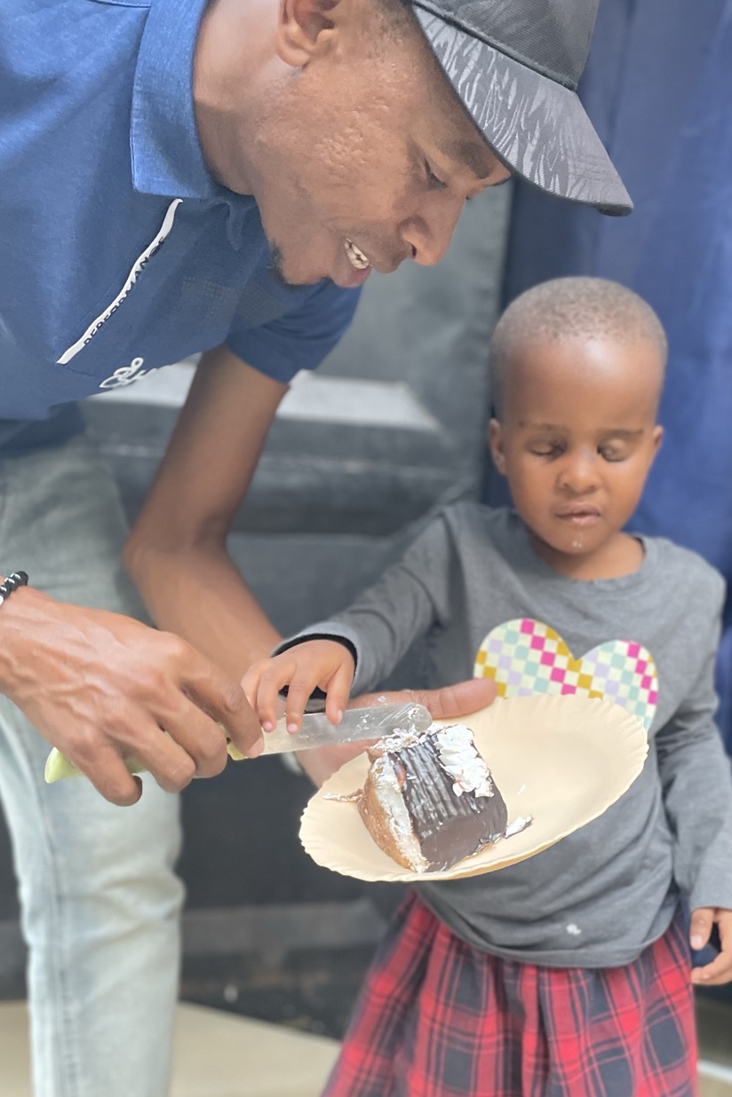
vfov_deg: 54.2
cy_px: 627
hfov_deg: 37.6
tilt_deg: -9.7
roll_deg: -6.0
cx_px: 452
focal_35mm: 35
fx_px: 1067
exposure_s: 1/40
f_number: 1.6
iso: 500
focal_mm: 4.2
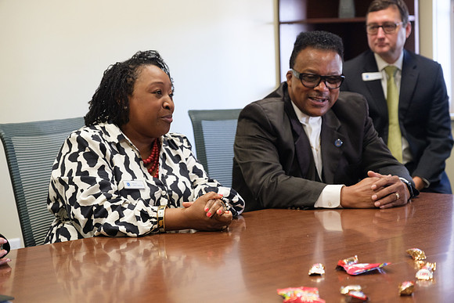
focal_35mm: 83
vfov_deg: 16.5
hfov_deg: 24.5
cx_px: 227
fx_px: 1047
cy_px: 152
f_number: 2.8
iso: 1250
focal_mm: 55
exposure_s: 1/125
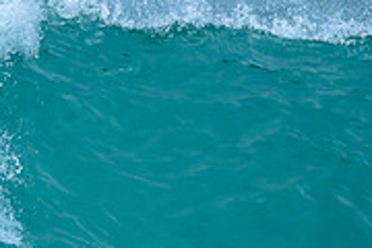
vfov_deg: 0.4
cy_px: 158
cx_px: -97
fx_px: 36525
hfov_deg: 0.6
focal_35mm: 3535
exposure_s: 1/2000
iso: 720
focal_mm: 800
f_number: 6.3
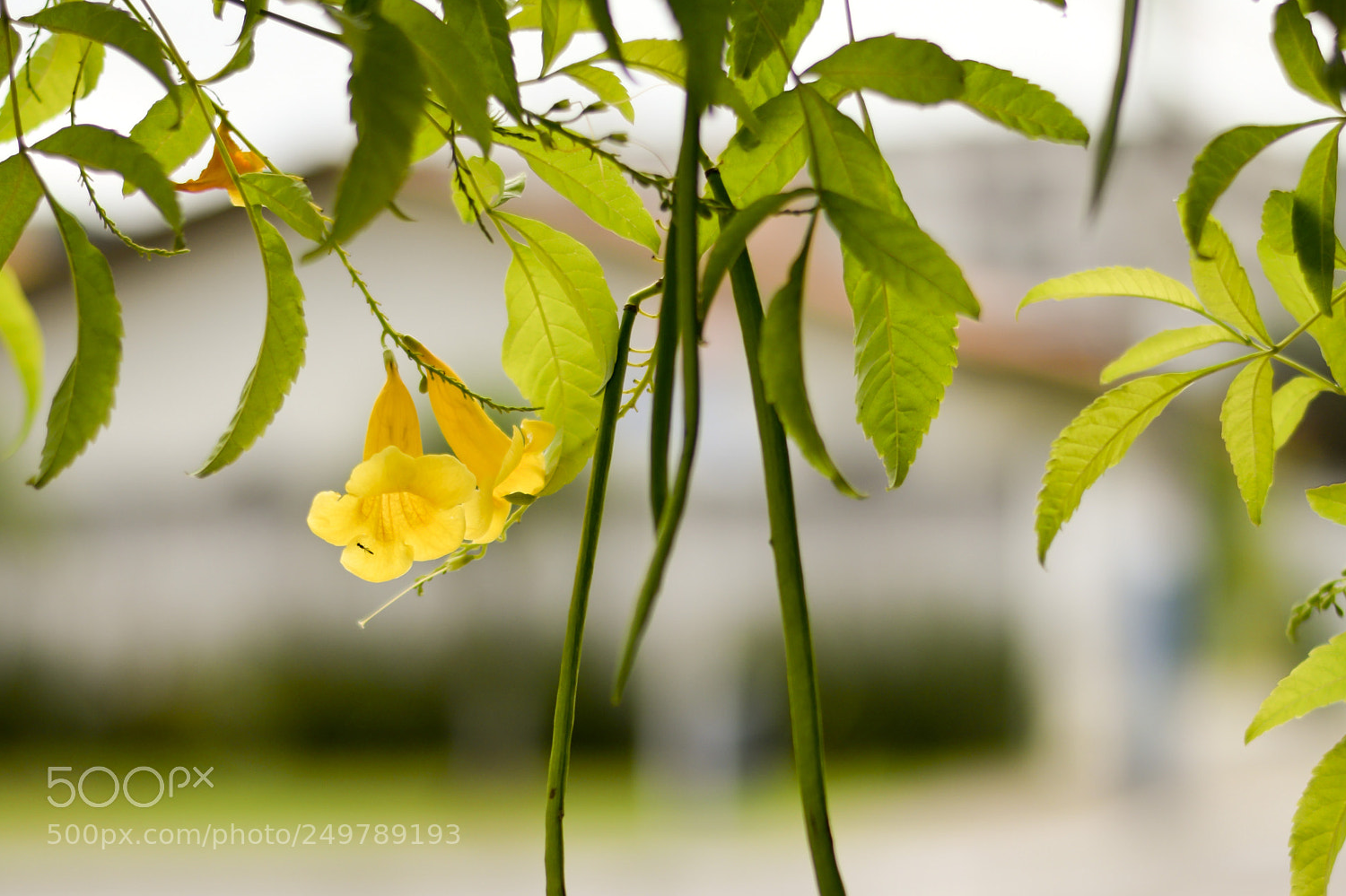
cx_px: 709
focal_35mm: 80
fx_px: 2990
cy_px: 427
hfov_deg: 25.4
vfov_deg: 17.1
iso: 100
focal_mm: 50
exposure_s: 1/2500
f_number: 1.8
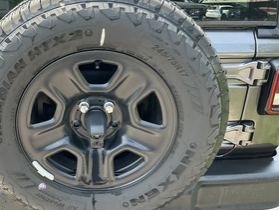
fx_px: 322
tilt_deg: -25.2
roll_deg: +0.6
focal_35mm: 40
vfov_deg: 36.0
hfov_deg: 45.8
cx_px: 84
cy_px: 103
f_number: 1.8
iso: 32
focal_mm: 3
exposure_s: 1/172
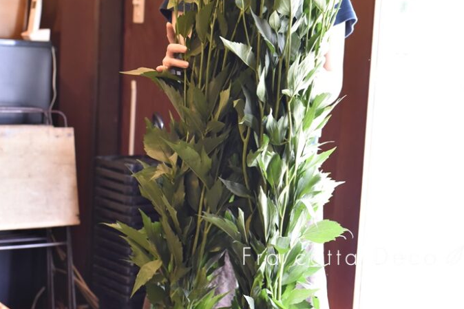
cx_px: 232
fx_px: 979
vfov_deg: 17.9
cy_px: 167
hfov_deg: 26.7
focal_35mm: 76
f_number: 3.2
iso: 3200
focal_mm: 50
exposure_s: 1/160
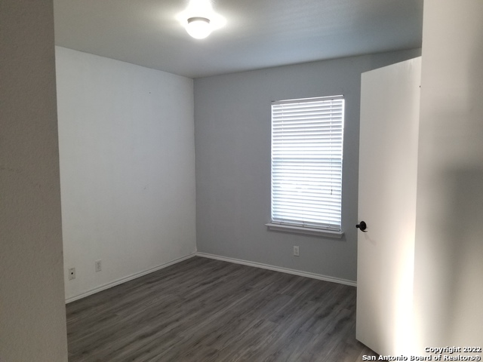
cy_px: 181
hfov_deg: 67.3
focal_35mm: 26
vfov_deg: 53.1
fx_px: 363
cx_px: 242
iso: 200
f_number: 1.7
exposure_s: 1/60
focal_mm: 4.3
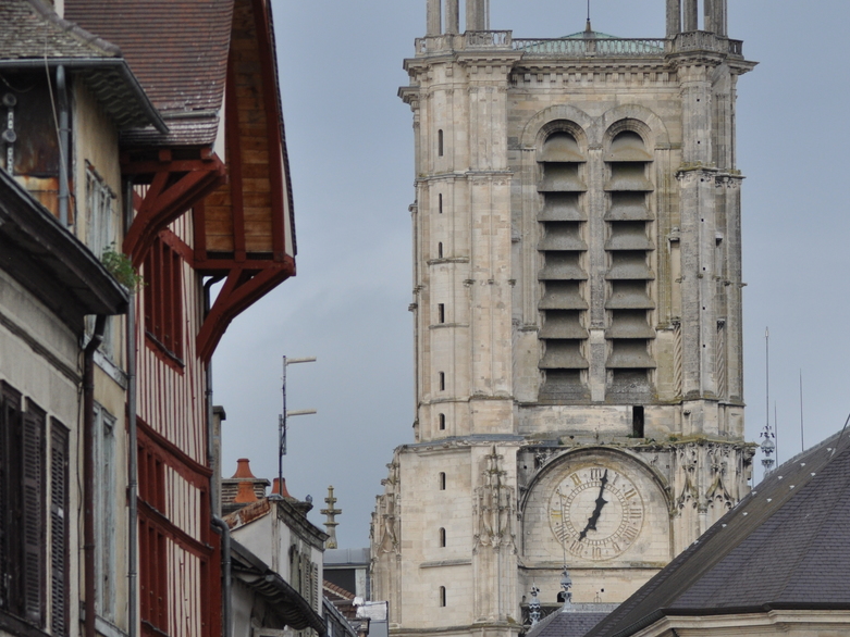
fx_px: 7829
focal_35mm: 319
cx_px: 344
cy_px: 352
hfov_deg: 6.2
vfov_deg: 4.7
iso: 400
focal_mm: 135
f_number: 6.3
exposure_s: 1/640
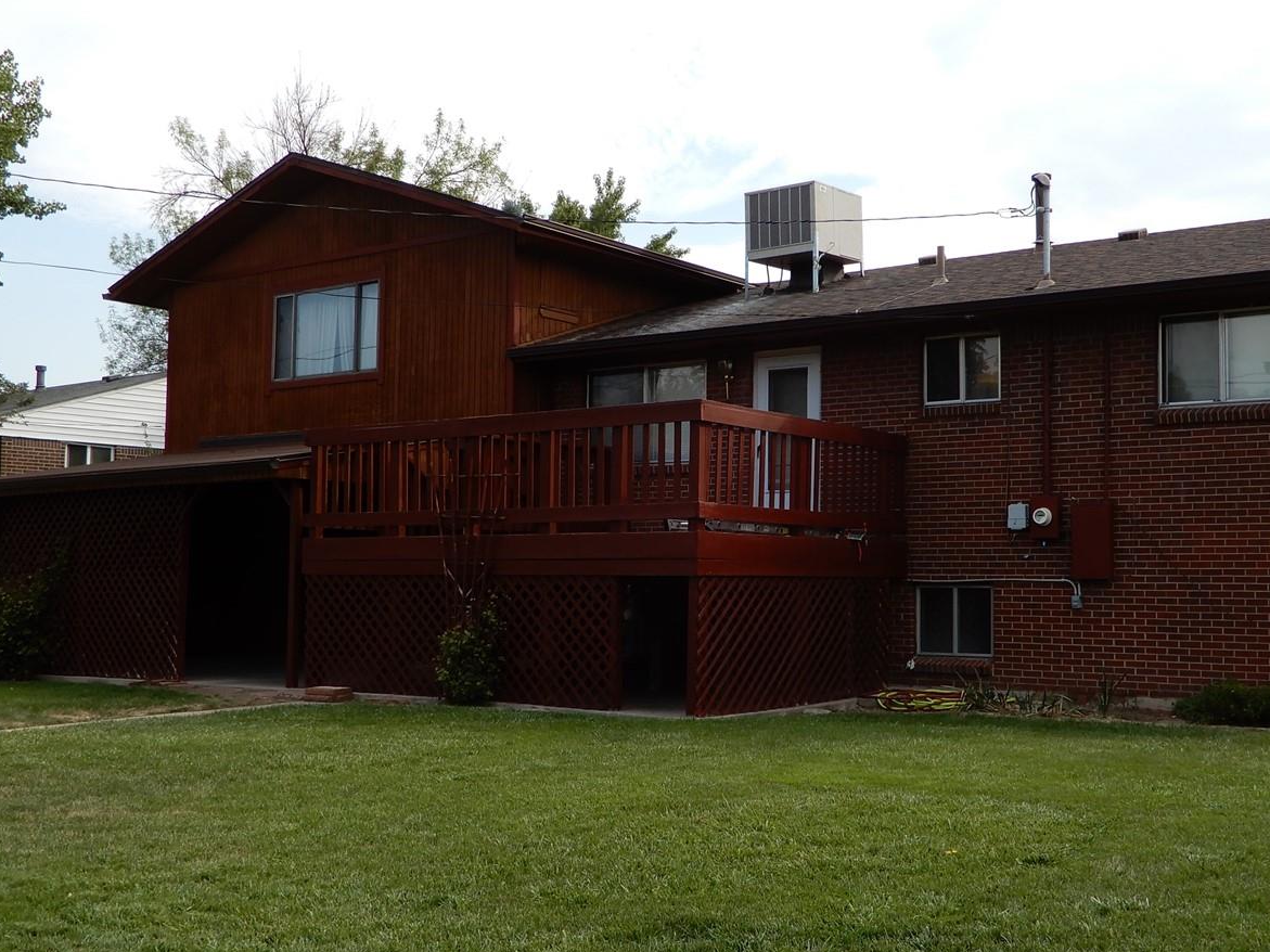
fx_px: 1504
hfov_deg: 45.6
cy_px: 488
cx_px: 741
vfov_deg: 35.1
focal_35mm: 41
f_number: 3.5
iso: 80
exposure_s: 1/400
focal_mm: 5.4
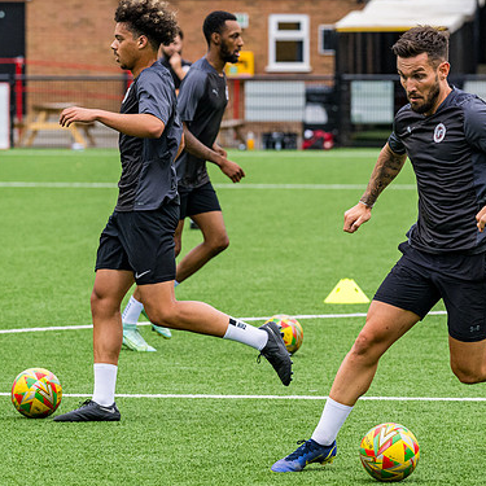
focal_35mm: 321
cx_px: 367
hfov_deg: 5.5
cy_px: 281
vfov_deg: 5.5
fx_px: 5099
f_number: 4
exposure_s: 1/1000
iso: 800
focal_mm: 135
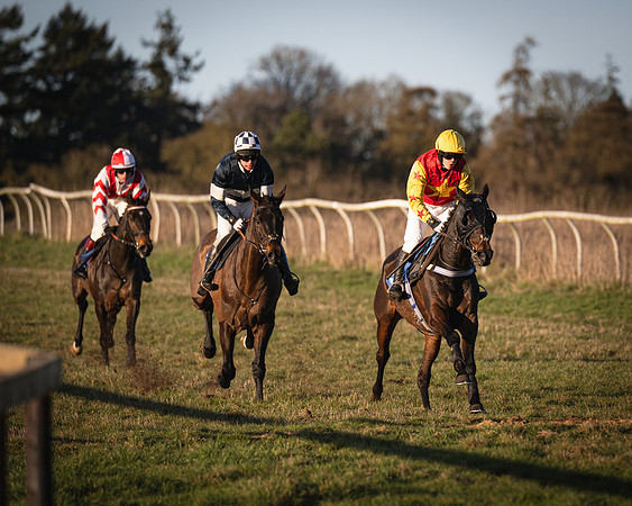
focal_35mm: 401
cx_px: 449
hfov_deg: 4.8
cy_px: 282
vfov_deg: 3.9
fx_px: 7496
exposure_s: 1/2000
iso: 100
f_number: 2.8
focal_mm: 200
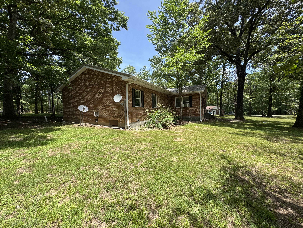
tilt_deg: -0.8
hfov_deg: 102.1
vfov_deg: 85.7
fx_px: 123
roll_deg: +1.2
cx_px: 152
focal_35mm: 14
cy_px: 114
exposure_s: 1/565
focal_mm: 2.22
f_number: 2.2
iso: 40
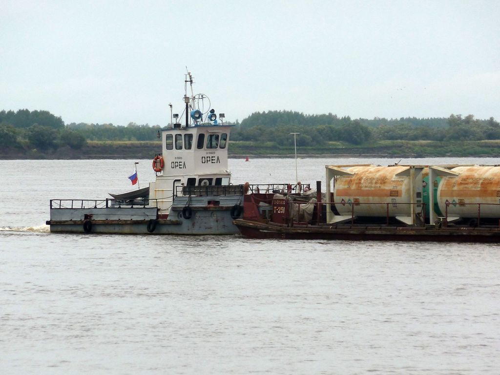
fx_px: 5763
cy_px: 188
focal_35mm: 399
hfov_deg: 5.0
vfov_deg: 3.7
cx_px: 250
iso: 80
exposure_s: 1/160
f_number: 4.9
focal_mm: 49.2
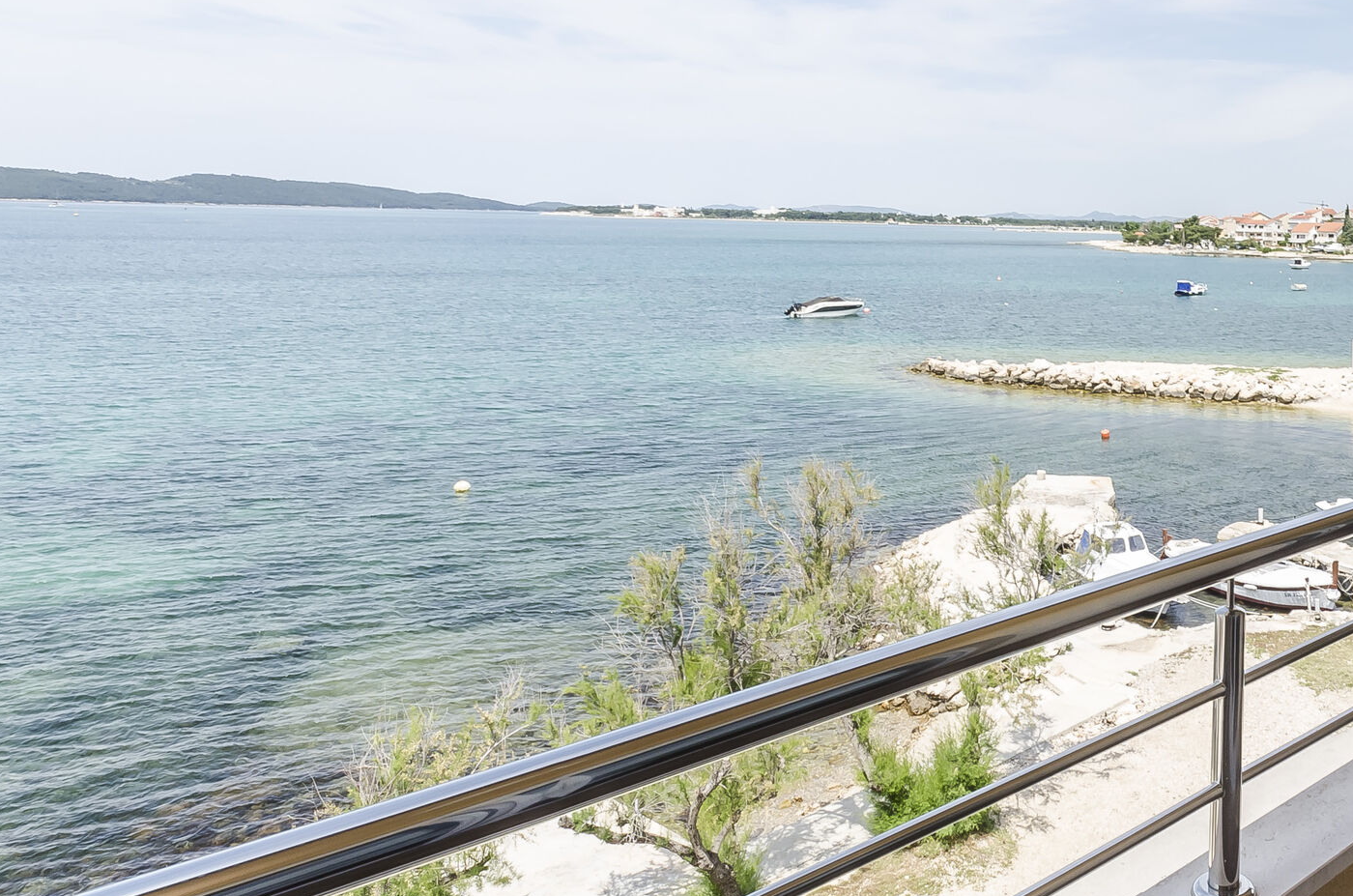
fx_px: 1125
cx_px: 1146
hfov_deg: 55.9
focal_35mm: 30
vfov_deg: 42.0
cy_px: 211
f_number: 13
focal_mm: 10
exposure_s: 1/200
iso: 100
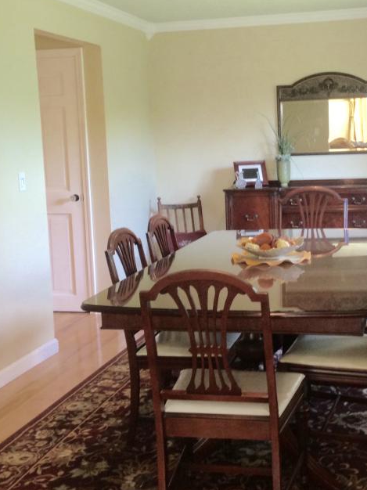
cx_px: 241
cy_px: 218
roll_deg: +0.7
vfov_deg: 35.5
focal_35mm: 54
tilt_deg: -2.5
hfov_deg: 26.9
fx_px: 764
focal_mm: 4.12
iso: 125
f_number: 2.4
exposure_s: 1/20
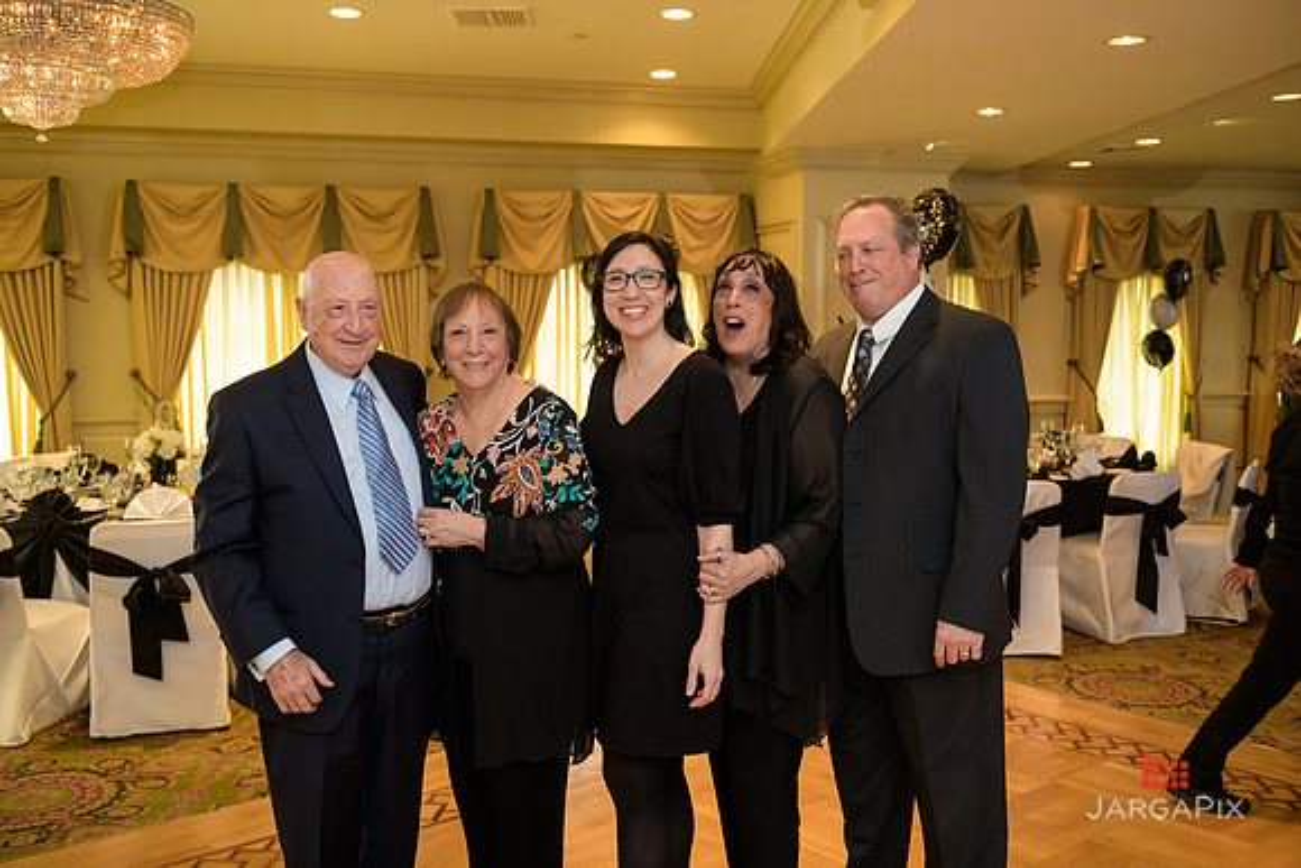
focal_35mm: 35
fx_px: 1265
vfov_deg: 37.9
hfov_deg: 54.4
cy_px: 434
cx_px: 650
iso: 1000
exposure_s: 1/125
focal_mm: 35
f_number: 3.2
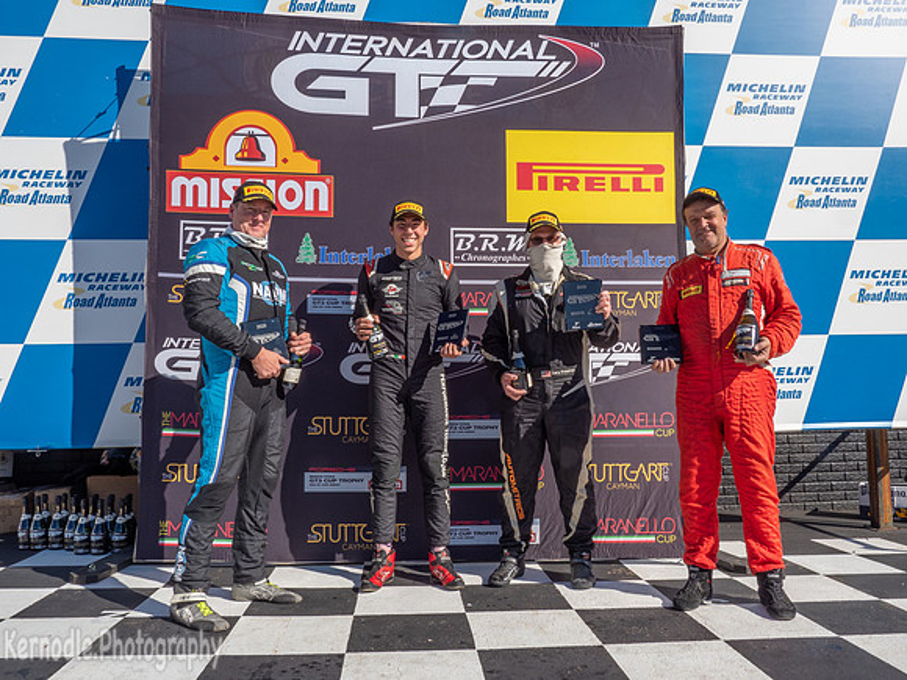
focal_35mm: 28
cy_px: 340
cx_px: 454
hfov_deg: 63.4
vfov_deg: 49.7
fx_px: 734
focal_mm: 14
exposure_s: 1/80
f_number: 16
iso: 200
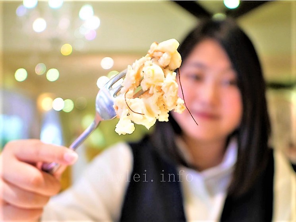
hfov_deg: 60.0
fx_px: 256
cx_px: 148
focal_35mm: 30
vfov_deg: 46.8
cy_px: 111
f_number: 1.7
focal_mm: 15
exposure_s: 1/60
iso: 200
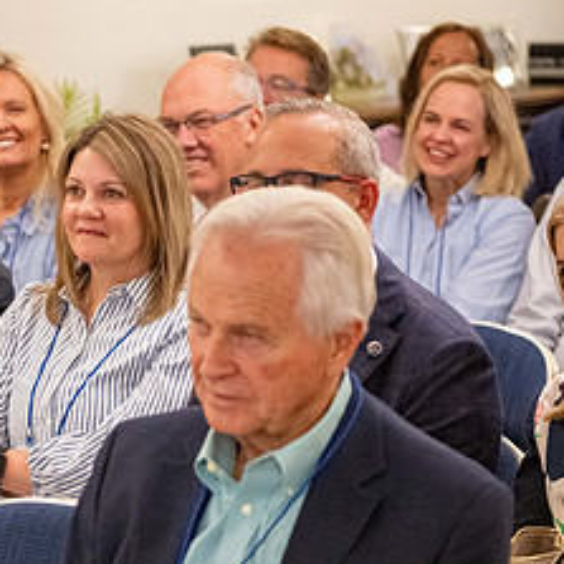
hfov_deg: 11.7
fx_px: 2691
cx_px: -91
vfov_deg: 11.9
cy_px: 401
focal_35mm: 146
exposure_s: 1/320
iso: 6400
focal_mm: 66
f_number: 2.8
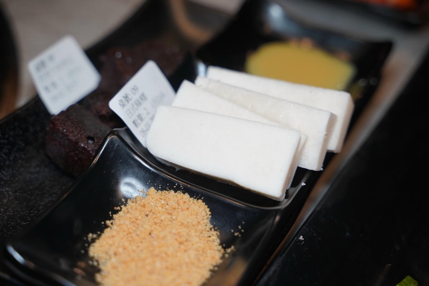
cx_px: 214
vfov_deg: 18.2
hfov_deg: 27.0
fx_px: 894
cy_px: 143
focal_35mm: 75
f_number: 4
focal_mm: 75
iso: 320
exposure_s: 1/80
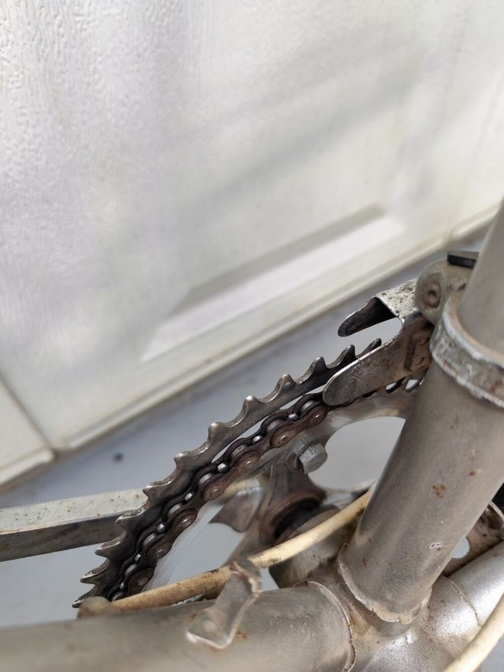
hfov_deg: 58.9
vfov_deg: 73.9
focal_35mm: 23
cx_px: 252
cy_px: 336
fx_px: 446
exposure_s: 1/100
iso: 100
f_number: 1.65
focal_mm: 6.14
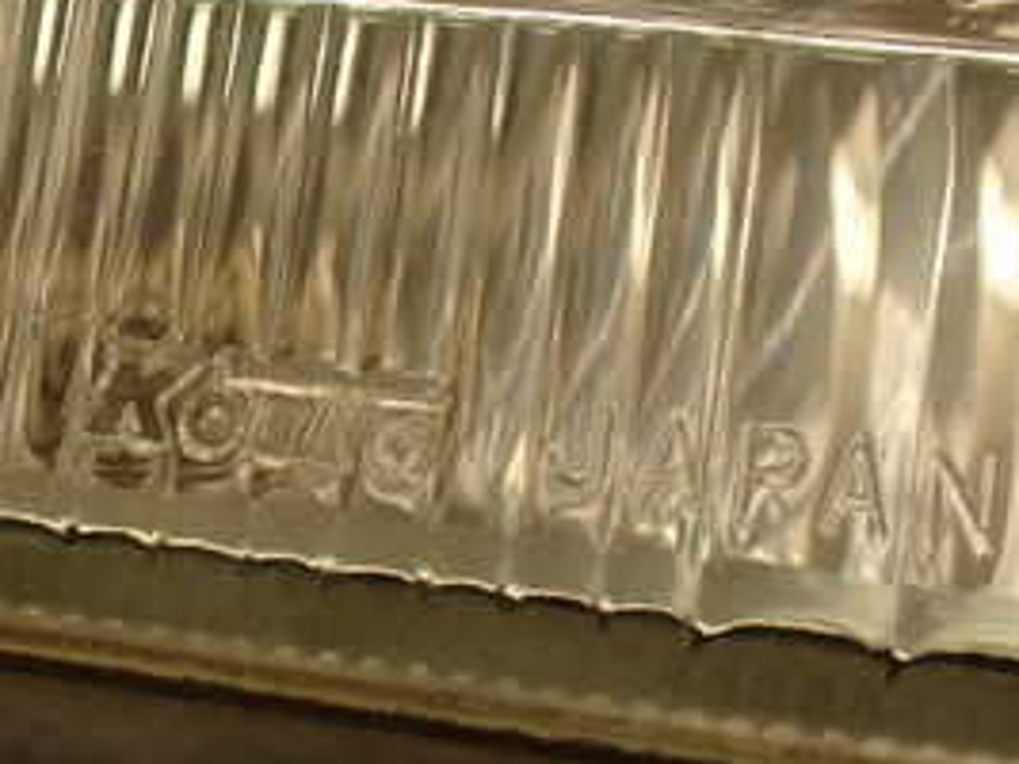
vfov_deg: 20.4
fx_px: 2119
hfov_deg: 25.3
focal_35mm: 72
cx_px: -76
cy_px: 405
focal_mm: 5.79
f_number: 2.4
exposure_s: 1/60
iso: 100
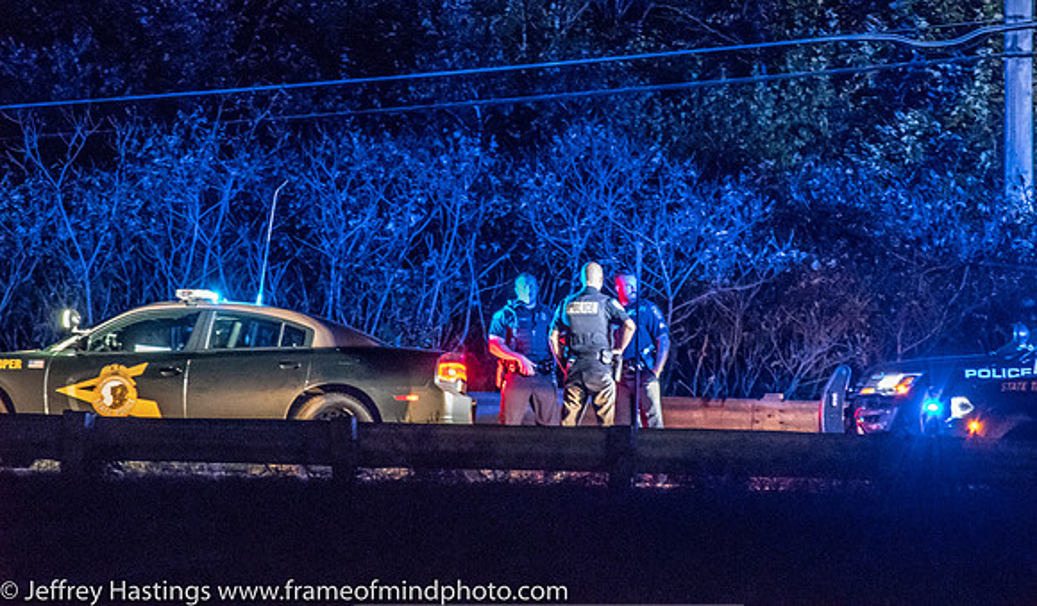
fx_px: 7139
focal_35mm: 257
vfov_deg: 4.9
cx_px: 518
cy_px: 262
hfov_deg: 8.3
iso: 16000
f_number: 5.3
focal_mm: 165
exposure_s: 1/20
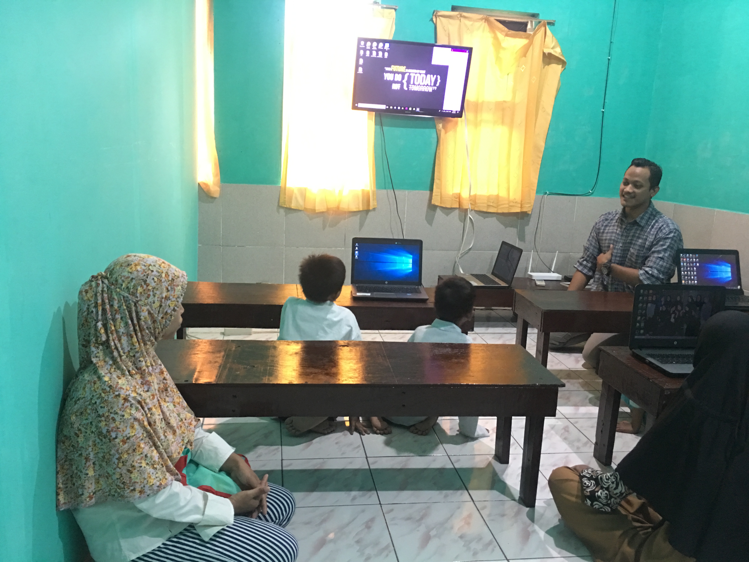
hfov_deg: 61.7
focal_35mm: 29
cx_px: 374
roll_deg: -4.0
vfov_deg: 48.2
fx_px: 627
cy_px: 281
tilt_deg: -9.2
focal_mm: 4.15
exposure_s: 1/8
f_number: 2.2
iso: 160
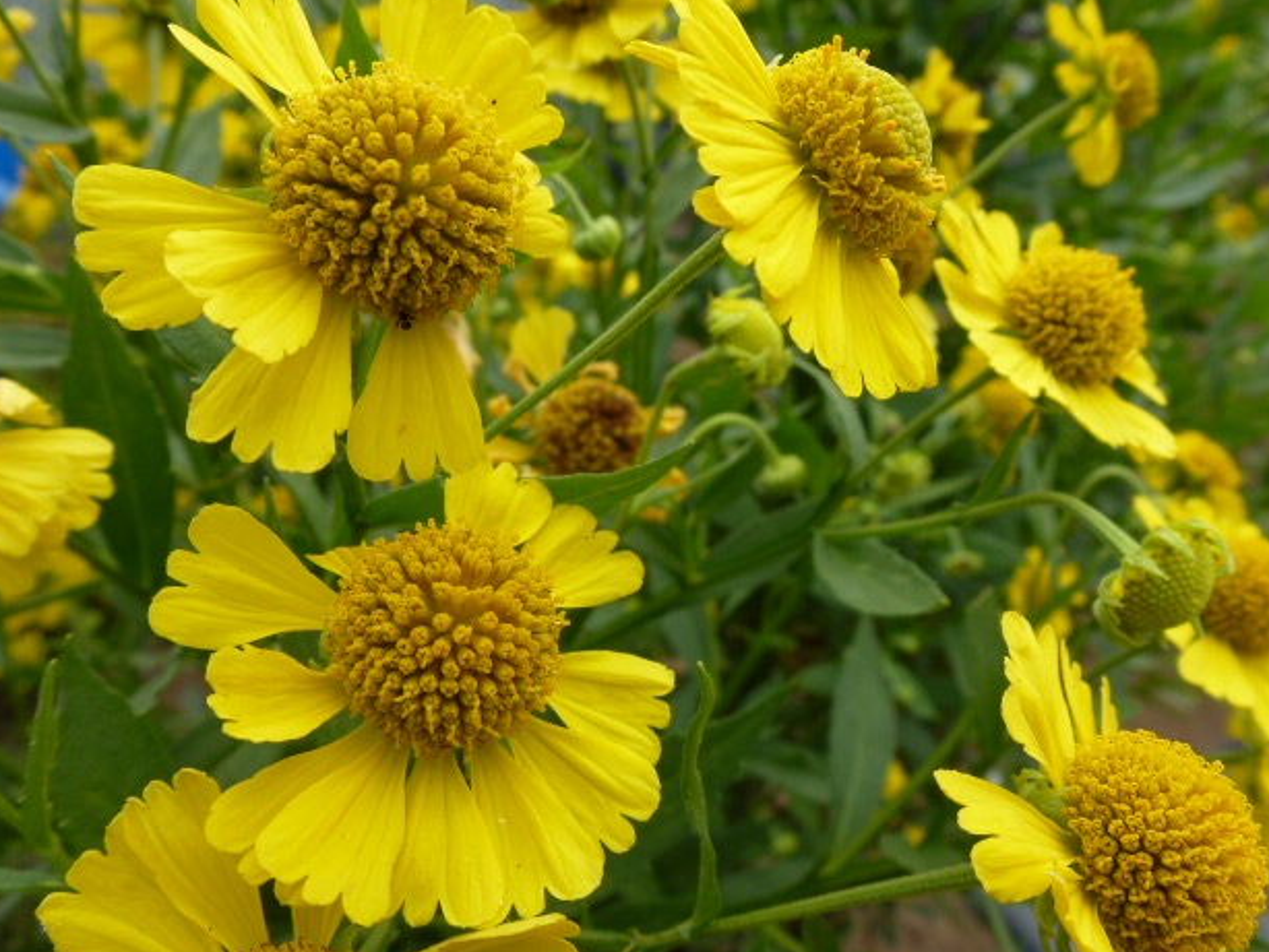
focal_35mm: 25
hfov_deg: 69.4
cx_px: 647
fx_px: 917
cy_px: 479
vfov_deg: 54.9
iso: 100
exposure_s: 1/500
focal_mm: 4.3
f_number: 4
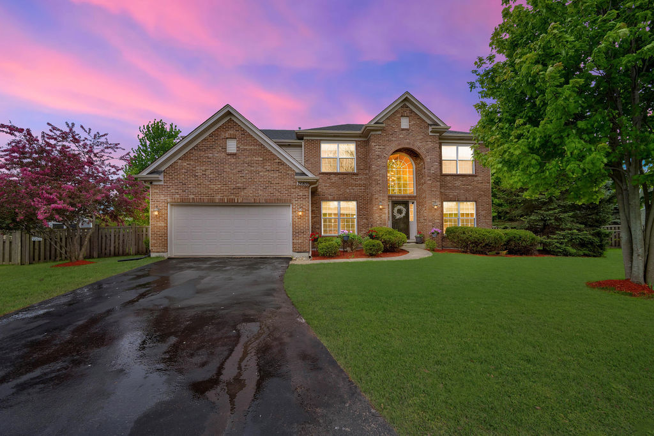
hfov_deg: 104.2
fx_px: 254
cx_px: 327
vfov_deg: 81.2
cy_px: 218
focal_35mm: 14
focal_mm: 14
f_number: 13
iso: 800
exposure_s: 1/160
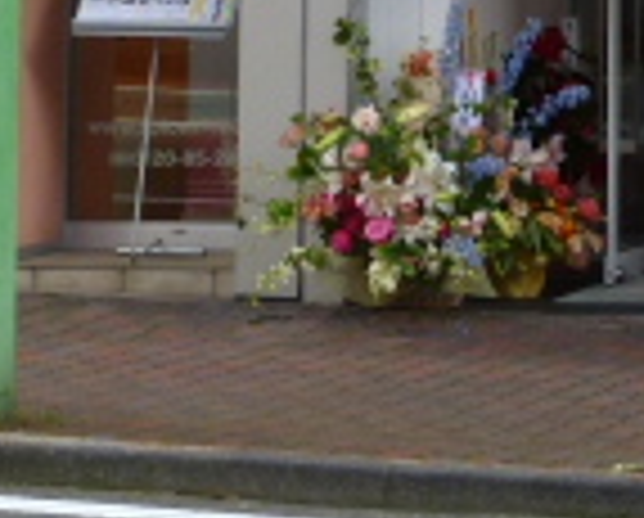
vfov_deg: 7.6
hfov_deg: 9.3
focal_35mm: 196
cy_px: -491
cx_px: 1207
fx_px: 3743
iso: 100
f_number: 4
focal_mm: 8
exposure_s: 1/125
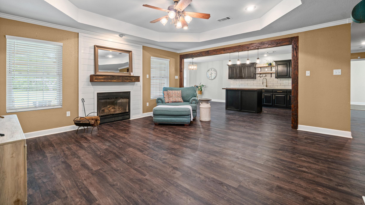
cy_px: 84
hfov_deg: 99.4
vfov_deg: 66.6
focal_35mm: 16
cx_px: 184
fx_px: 155
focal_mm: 10
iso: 250
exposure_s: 1.3
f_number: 9
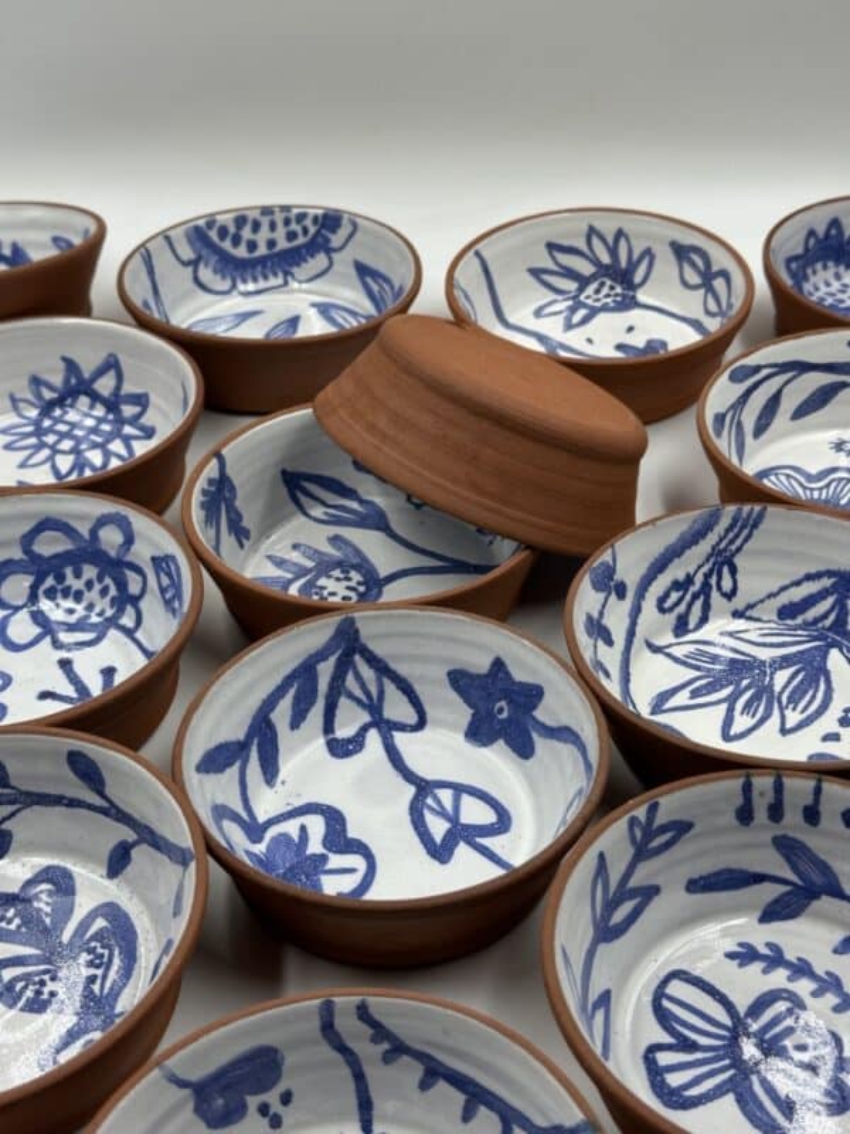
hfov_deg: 30.3
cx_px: 425
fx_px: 1572
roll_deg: +0.7
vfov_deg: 39.7
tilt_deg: -38.0
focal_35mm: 48
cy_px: 567
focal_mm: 6.86
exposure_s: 1/386
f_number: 1.78
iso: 64
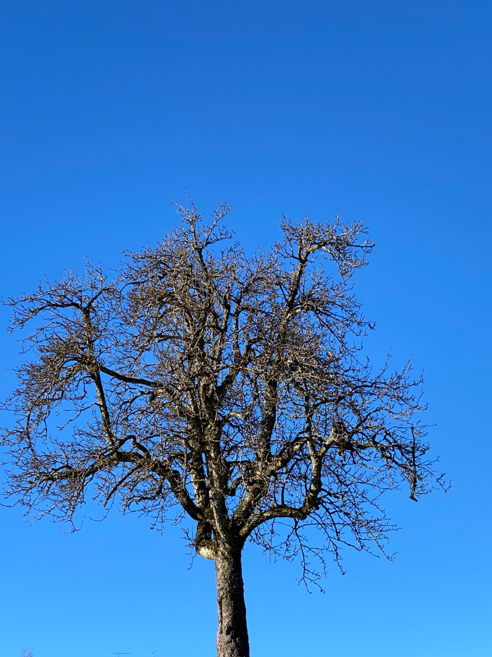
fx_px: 1327
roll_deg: +3.0
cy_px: 403
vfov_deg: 27.7
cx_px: 232
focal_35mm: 70
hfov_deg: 21.0
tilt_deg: +22.7
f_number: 2
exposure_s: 1/826
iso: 20
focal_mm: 6
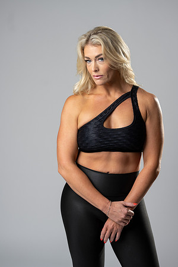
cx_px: 89
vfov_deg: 23.9
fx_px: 630
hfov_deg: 16.1
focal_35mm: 85
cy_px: 134
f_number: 3.2
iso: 200
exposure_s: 1/160
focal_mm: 85
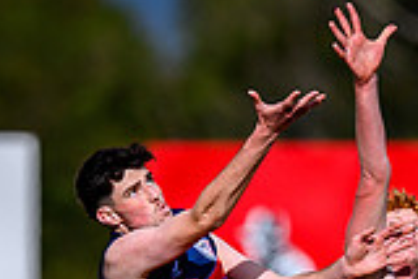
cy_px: 398
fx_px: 30250
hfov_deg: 0.8
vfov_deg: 0.5
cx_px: 315
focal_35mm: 2603
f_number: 4
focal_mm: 500
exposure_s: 1/2500
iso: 110
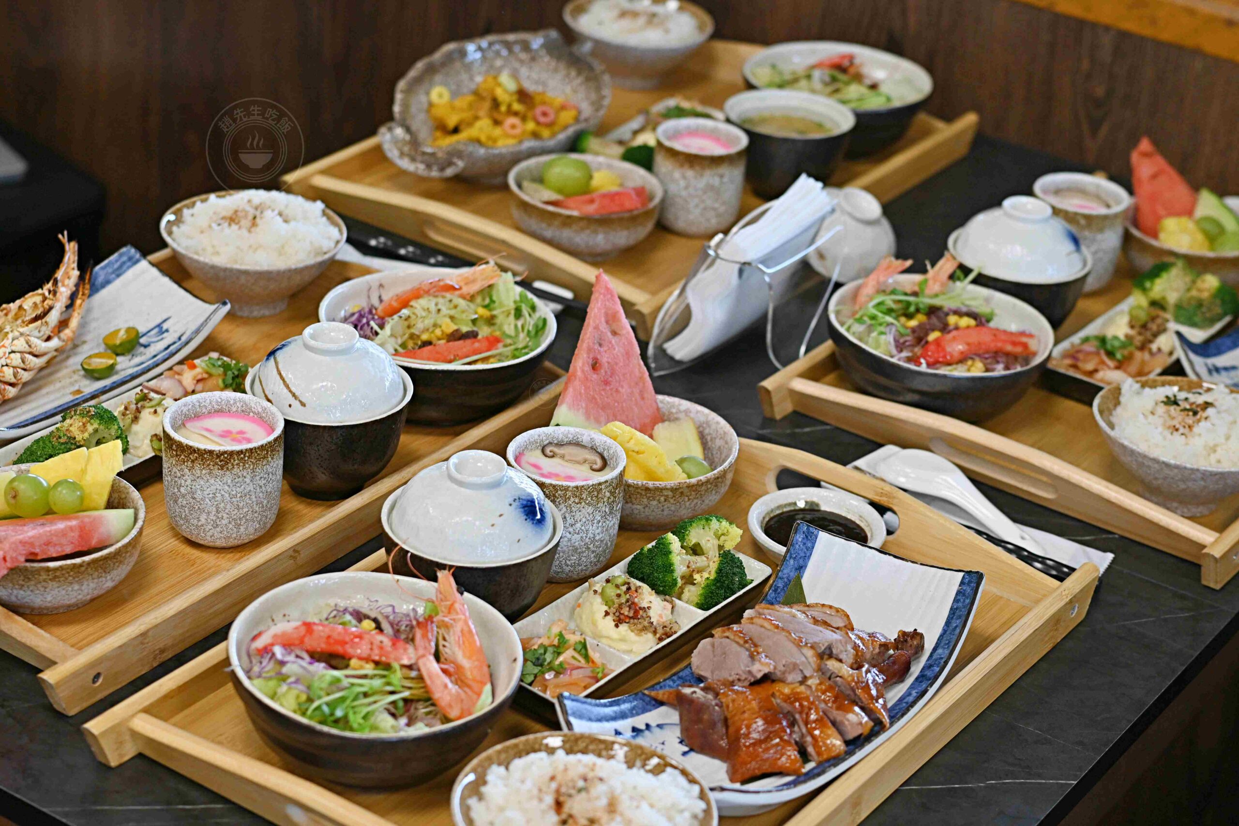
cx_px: 620
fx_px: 2581
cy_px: 413
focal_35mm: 75
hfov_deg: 27.0
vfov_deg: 18.2
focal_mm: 50
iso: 360
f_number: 3.2
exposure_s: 1/200
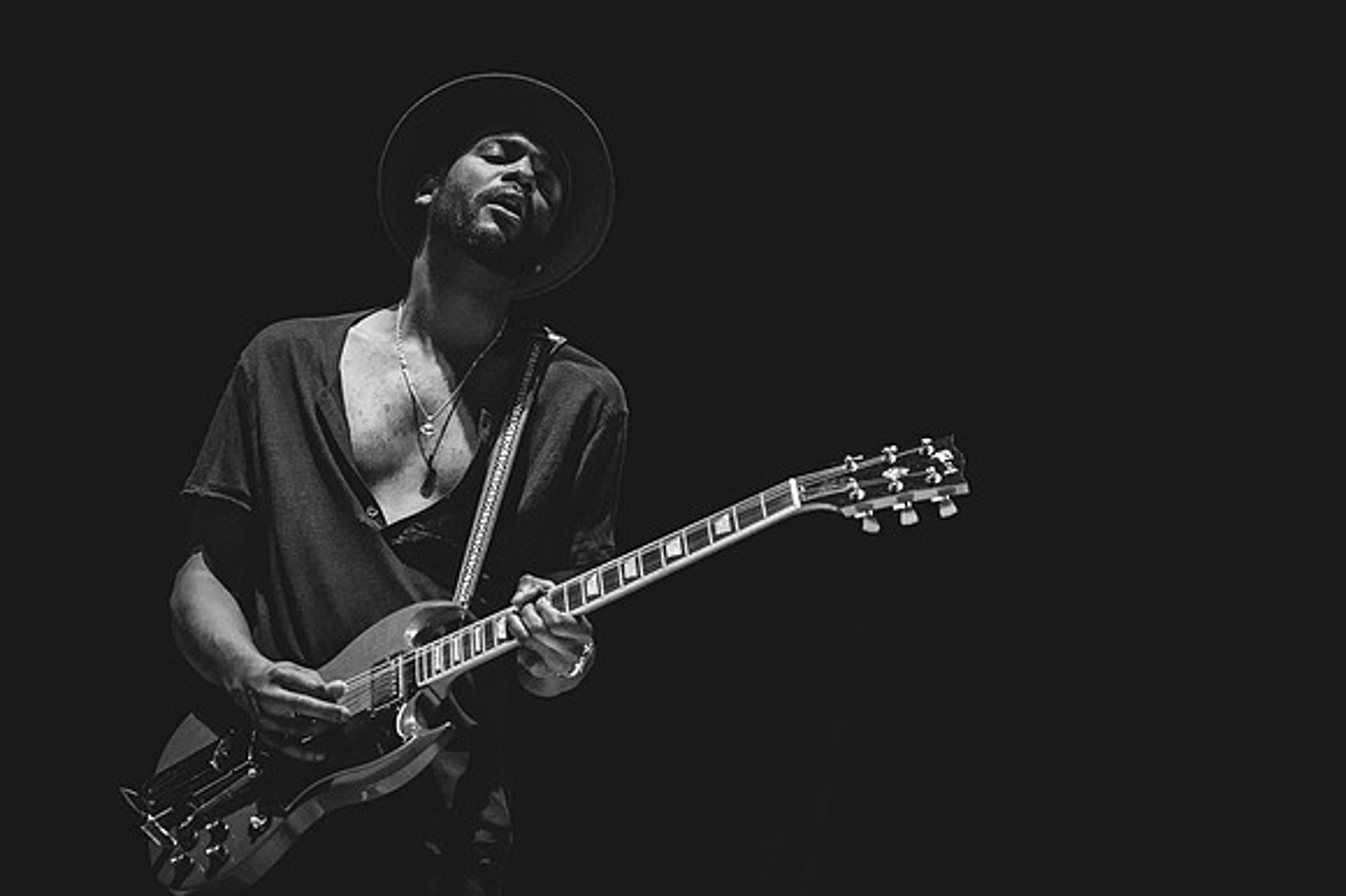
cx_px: 580
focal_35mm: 80
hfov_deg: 25.4
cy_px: 386
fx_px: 2978
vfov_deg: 17.1
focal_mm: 70
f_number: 2.8
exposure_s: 1/400
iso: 3200
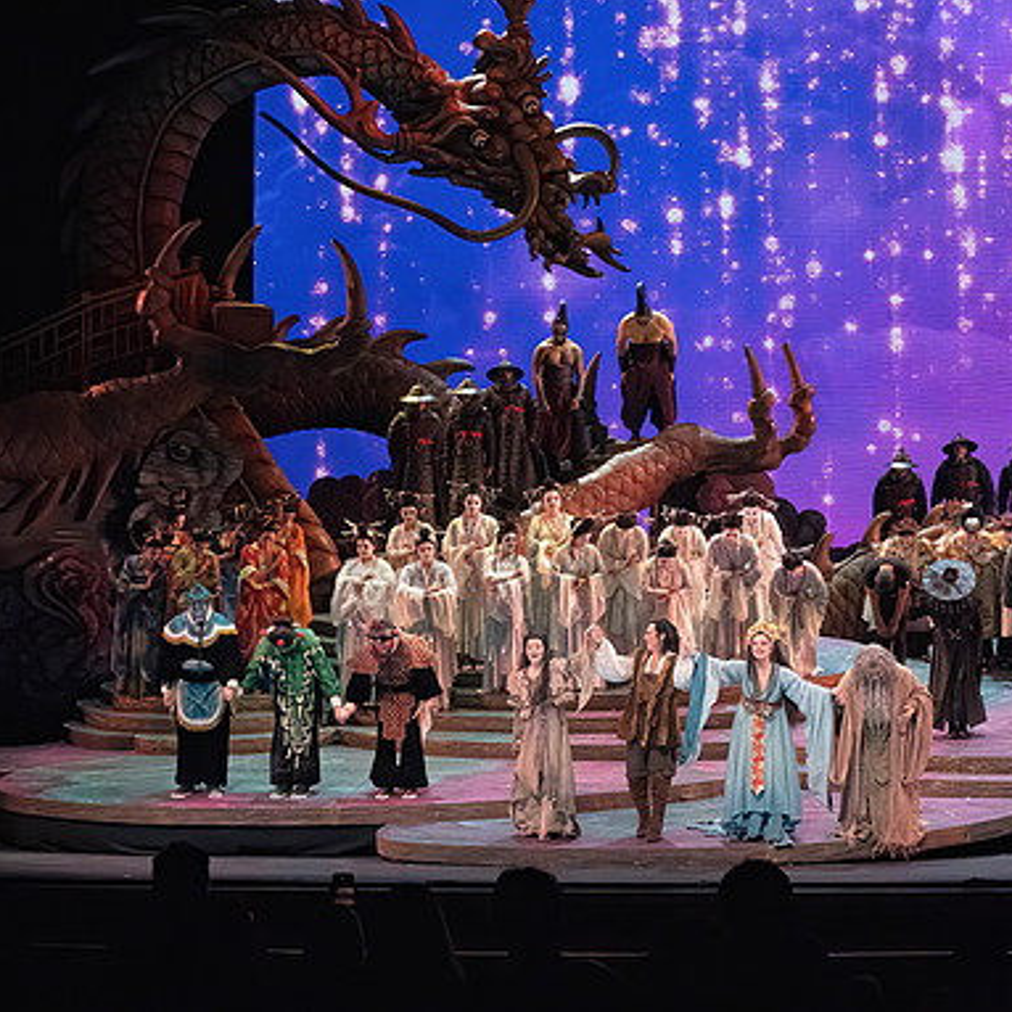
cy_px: 503
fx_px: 2977
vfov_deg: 19.3
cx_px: 700
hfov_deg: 19.2
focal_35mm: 90
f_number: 10
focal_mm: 70
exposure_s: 1/1000
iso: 20000
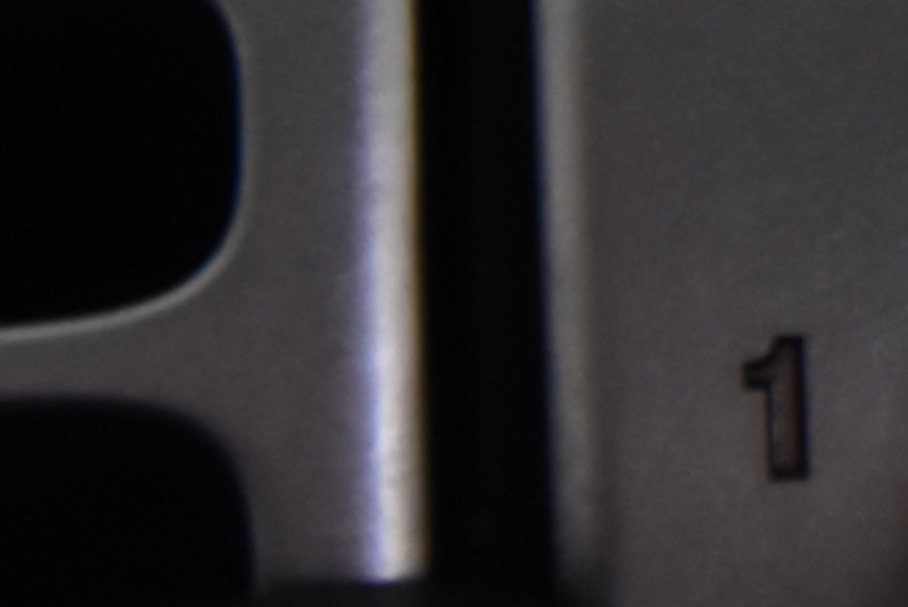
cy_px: -808
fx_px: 8932
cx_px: 2453
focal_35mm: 354
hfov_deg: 5.5
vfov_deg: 3.8
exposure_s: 1/100
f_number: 5
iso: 1600
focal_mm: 40
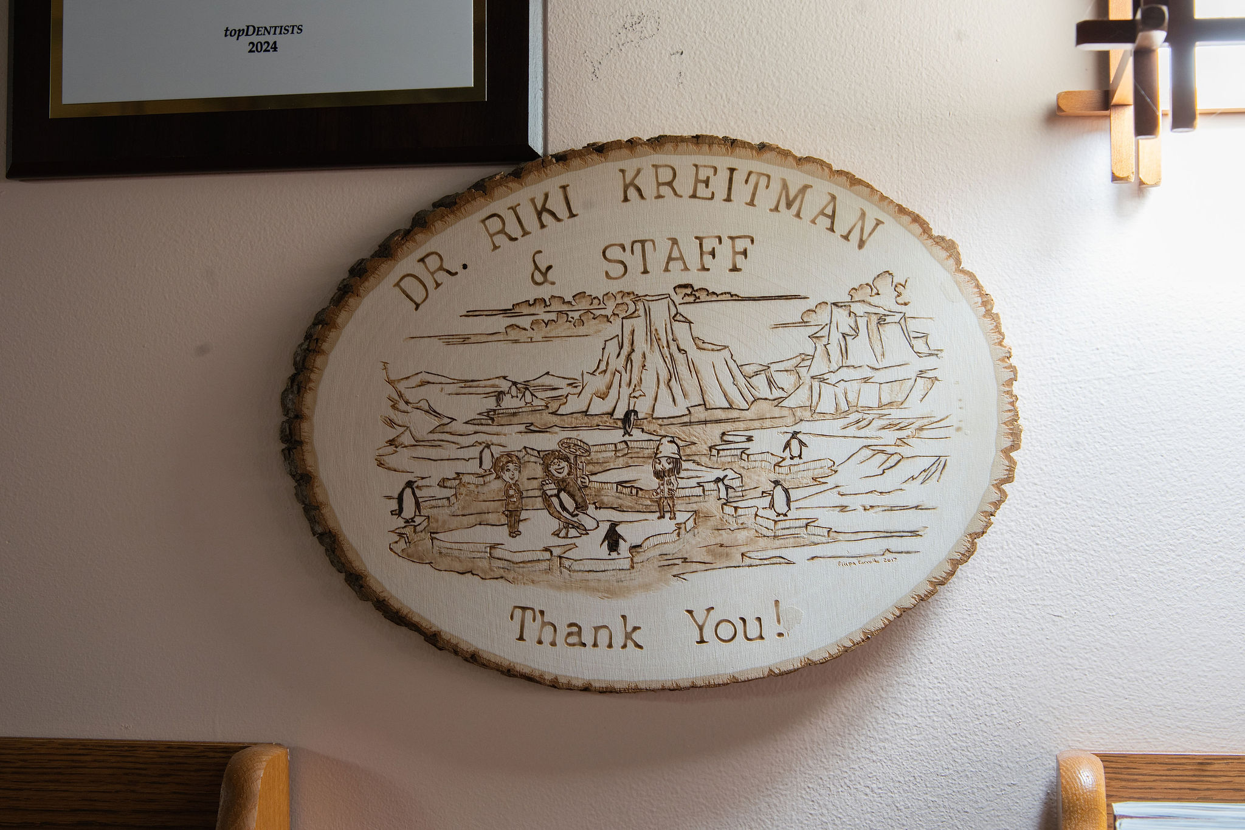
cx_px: 622
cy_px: 415
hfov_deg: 37.5
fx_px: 1833
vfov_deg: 25.5
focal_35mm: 53
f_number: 10
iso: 400
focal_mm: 53
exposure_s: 1/8
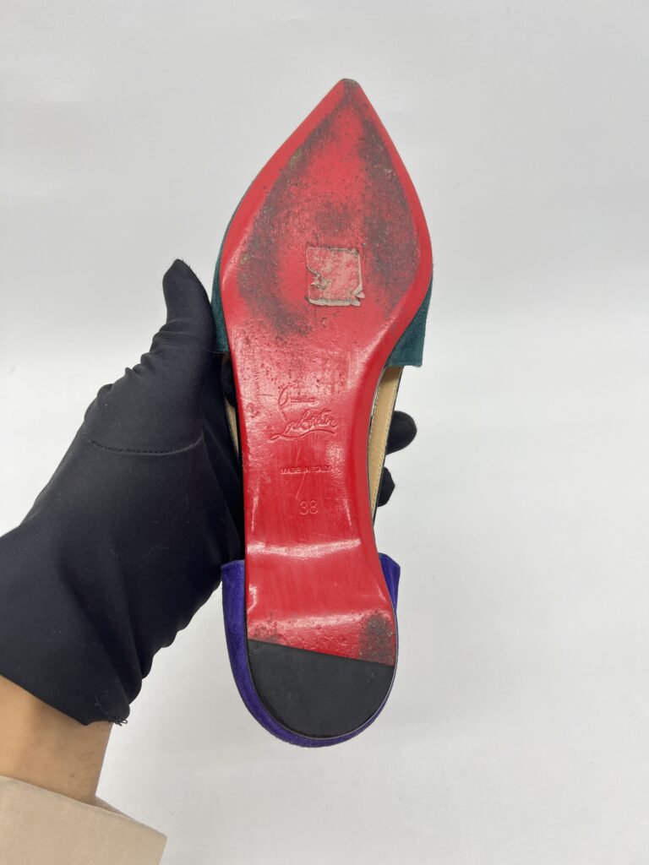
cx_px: 324
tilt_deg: -43.4
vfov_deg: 67.3
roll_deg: -0.4
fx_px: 650
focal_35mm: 26
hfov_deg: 53.1
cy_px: 432
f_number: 1.5
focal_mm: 5.7
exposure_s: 1/100
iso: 40
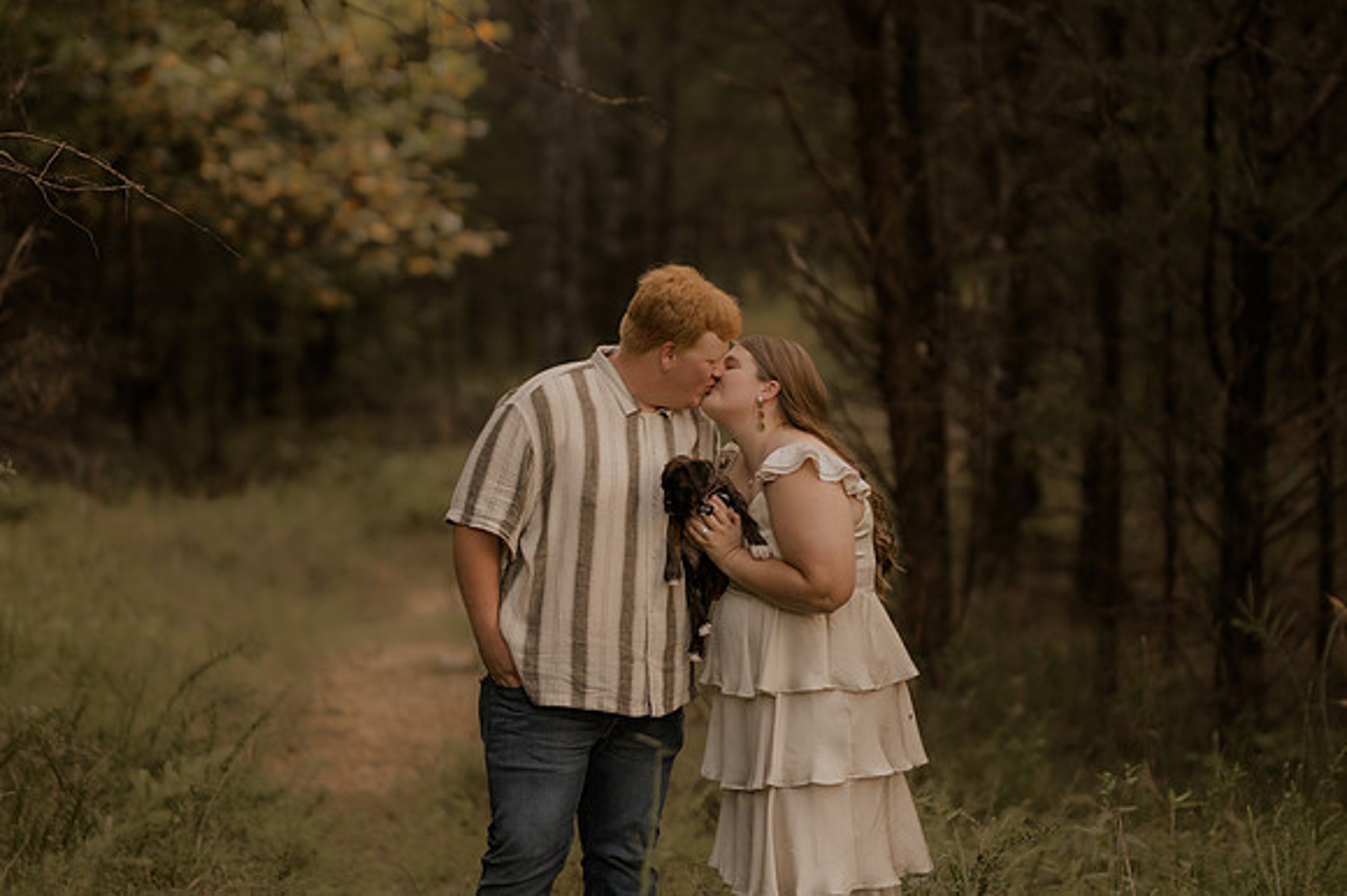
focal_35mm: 127
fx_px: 4749
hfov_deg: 16.1
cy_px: 448
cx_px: 674
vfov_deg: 10.8
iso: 125
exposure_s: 1/320
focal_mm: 85
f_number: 1.4
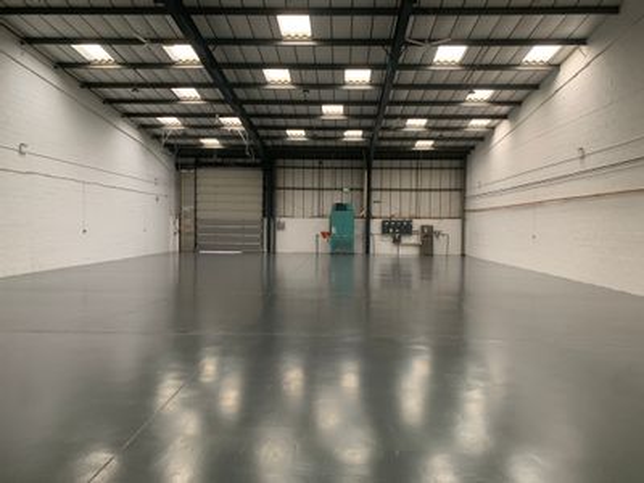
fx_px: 484
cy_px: 242
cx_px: 322
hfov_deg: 67.3
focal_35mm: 26
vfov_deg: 53.1
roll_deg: -0.1
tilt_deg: -2.8
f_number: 1.8
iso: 400
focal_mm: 4.25
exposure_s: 1/60
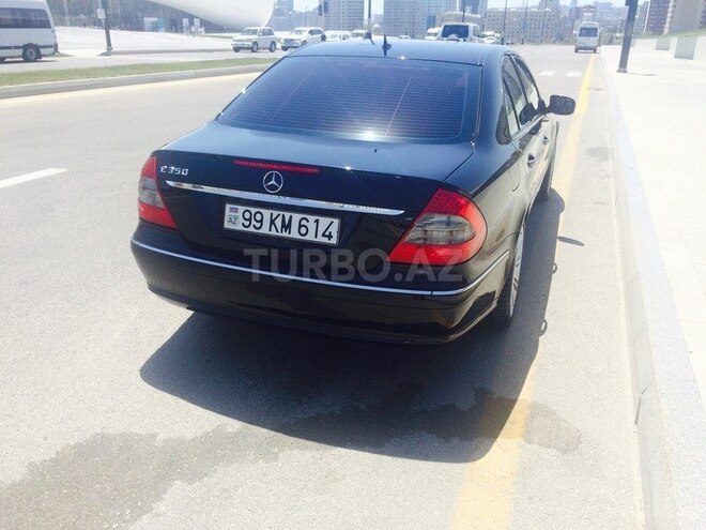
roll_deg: -1.0
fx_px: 591
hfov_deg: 61.7
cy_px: 265
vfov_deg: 48.2
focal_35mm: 29
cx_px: 353
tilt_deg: -23.3
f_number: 2.2
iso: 32
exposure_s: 1/1520
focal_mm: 4.15
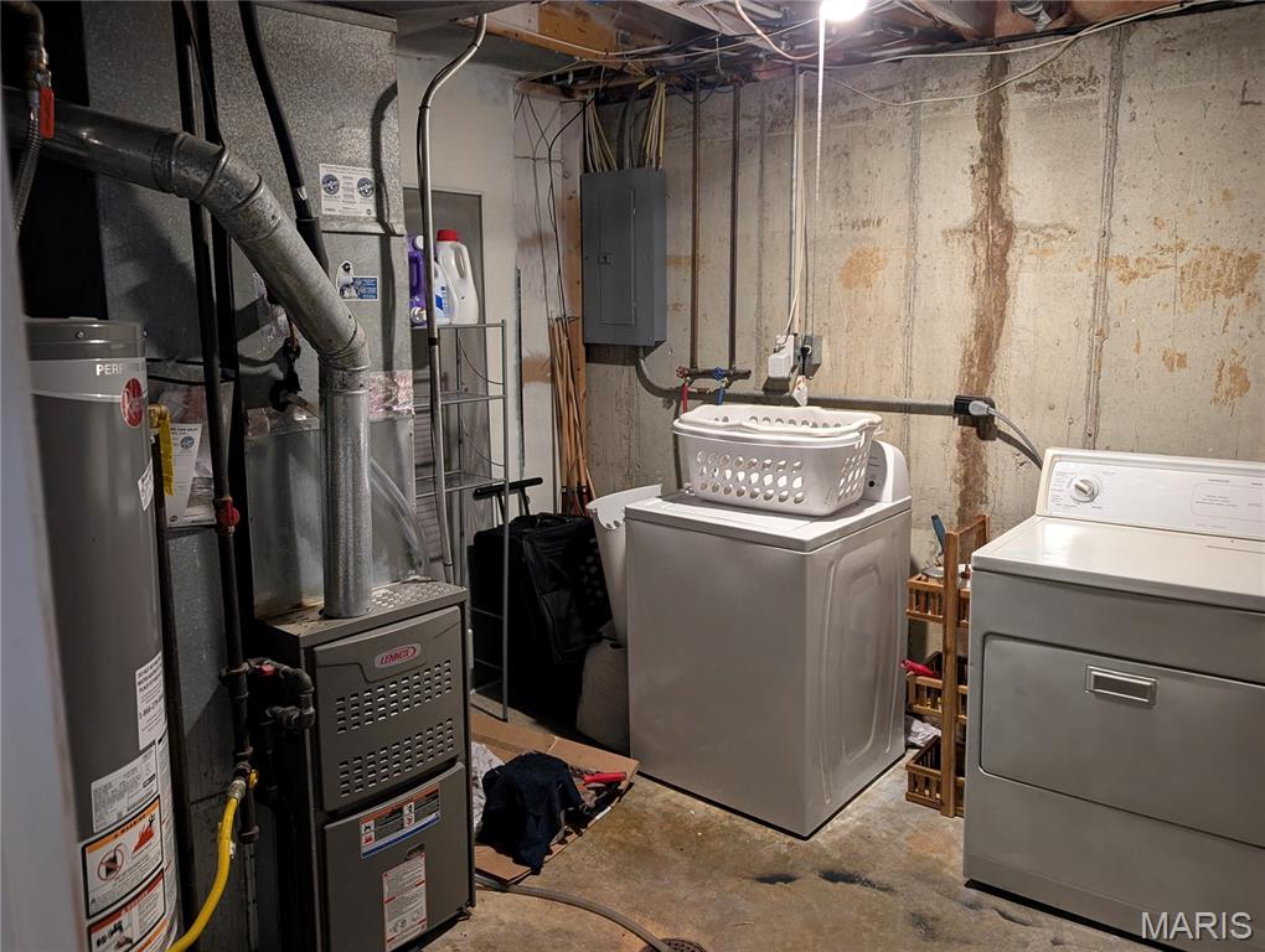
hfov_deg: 71.5
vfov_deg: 56.9
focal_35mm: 24
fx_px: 878
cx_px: 632
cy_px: 476
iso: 511
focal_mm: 6.9
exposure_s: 1/60
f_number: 1.68
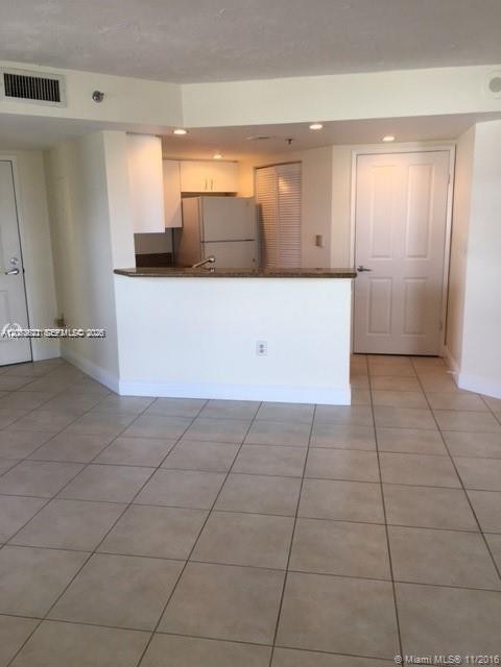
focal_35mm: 29
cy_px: 334
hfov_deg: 48.2
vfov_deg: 61.7
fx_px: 560
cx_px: 250
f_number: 2.2
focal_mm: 4.15
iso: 25
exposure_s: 1/30
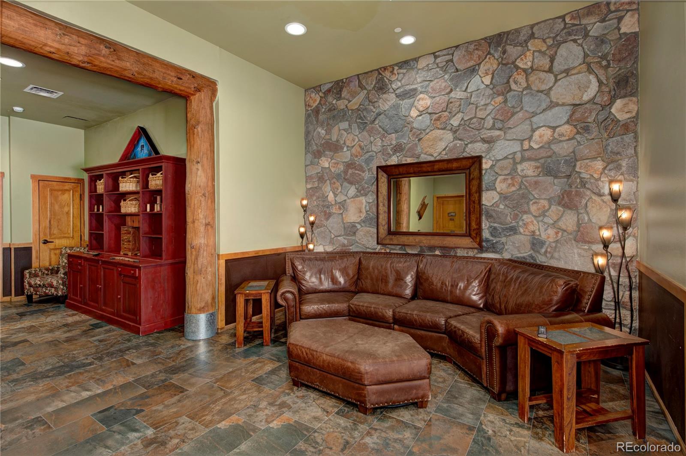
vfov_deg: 70.3
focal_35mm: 17
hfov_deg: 93.3
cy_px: 228
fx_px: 324
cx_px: 343
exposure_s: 1/200
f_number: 7.1
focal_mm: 17
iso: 250
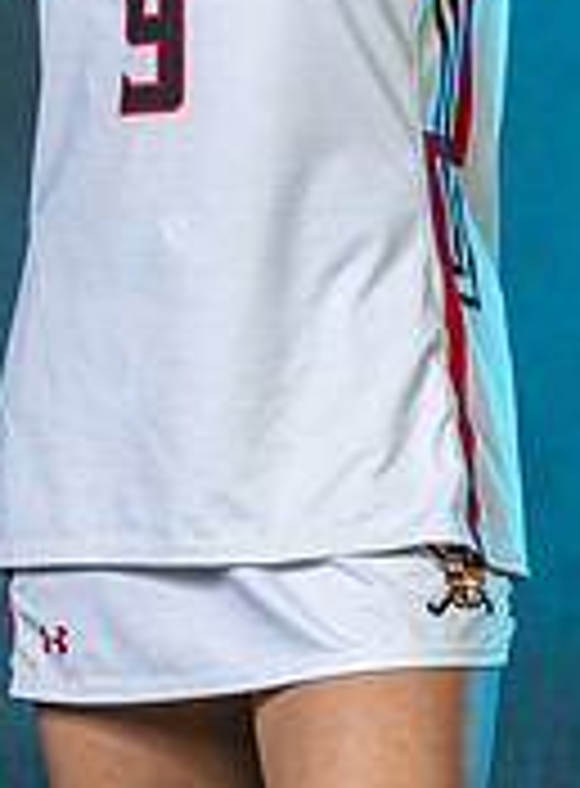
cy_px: -34
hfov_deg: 3.6
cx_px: 446
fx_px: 9149
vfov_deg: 4.9
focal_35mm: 405
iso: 80
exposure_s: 1/200
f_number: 5.6
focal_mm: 90
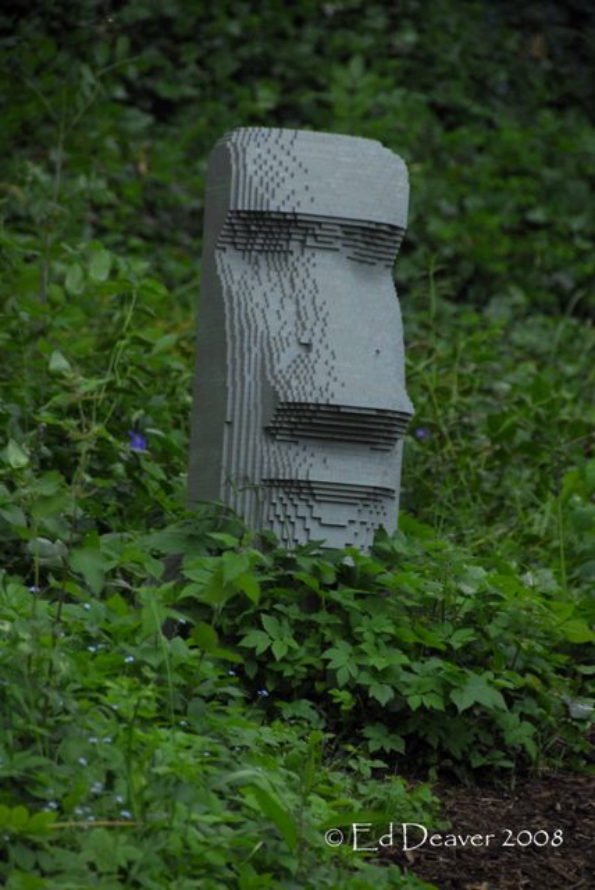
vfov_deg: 6.9
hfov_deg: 4.6
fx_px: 7421
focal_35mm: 300
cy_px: 445
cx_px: 298
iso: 800
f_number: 5.6
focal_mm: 200
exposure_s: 1/400
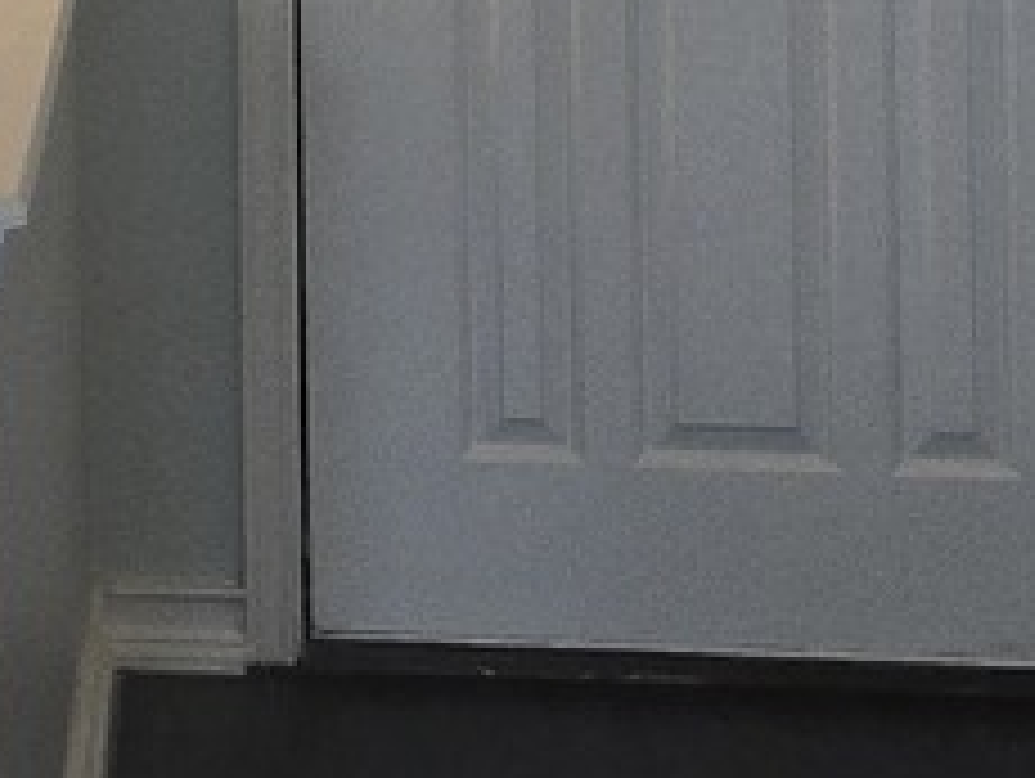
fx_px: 4310
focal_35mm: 144
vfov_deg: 9.8
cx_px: -315
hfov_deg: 13.2
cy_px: -598
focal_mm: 5.4
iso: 100
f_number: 1.8
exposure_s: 1/60
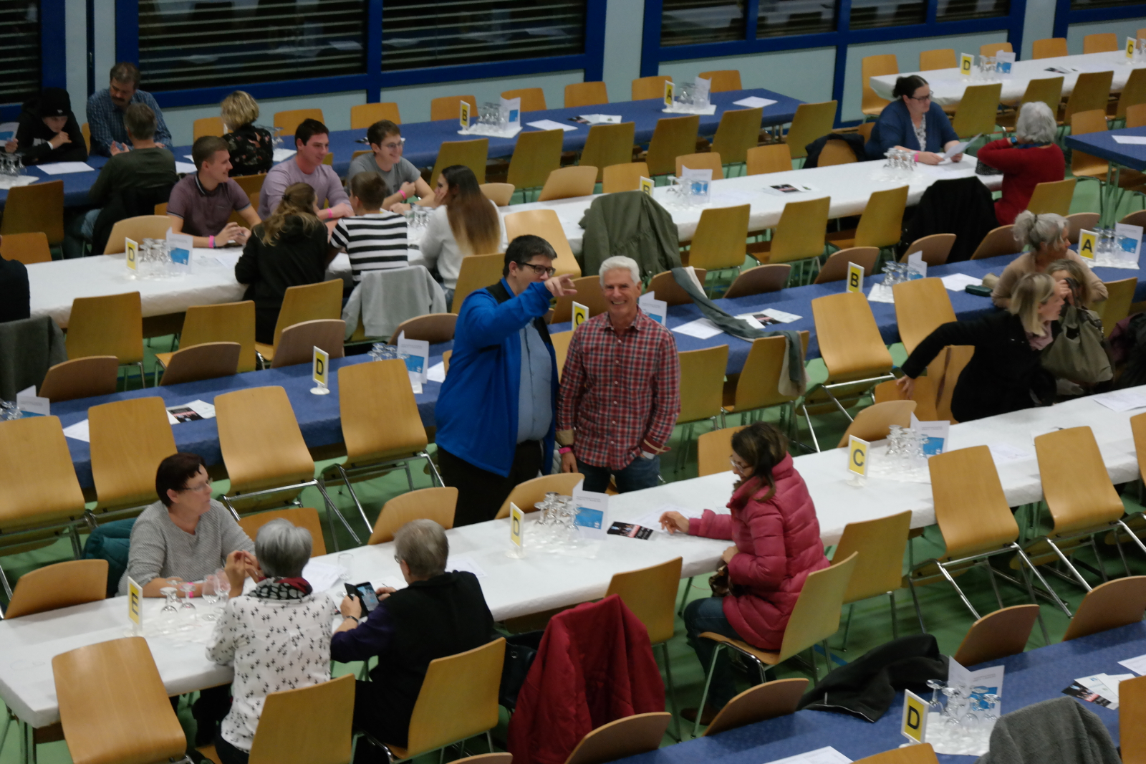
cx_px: 573
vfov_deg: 17.7
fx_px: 2451
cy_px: 382
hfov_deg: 26.3
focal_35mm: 77
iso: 1600
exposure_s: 1/80
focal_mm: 50
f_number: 4
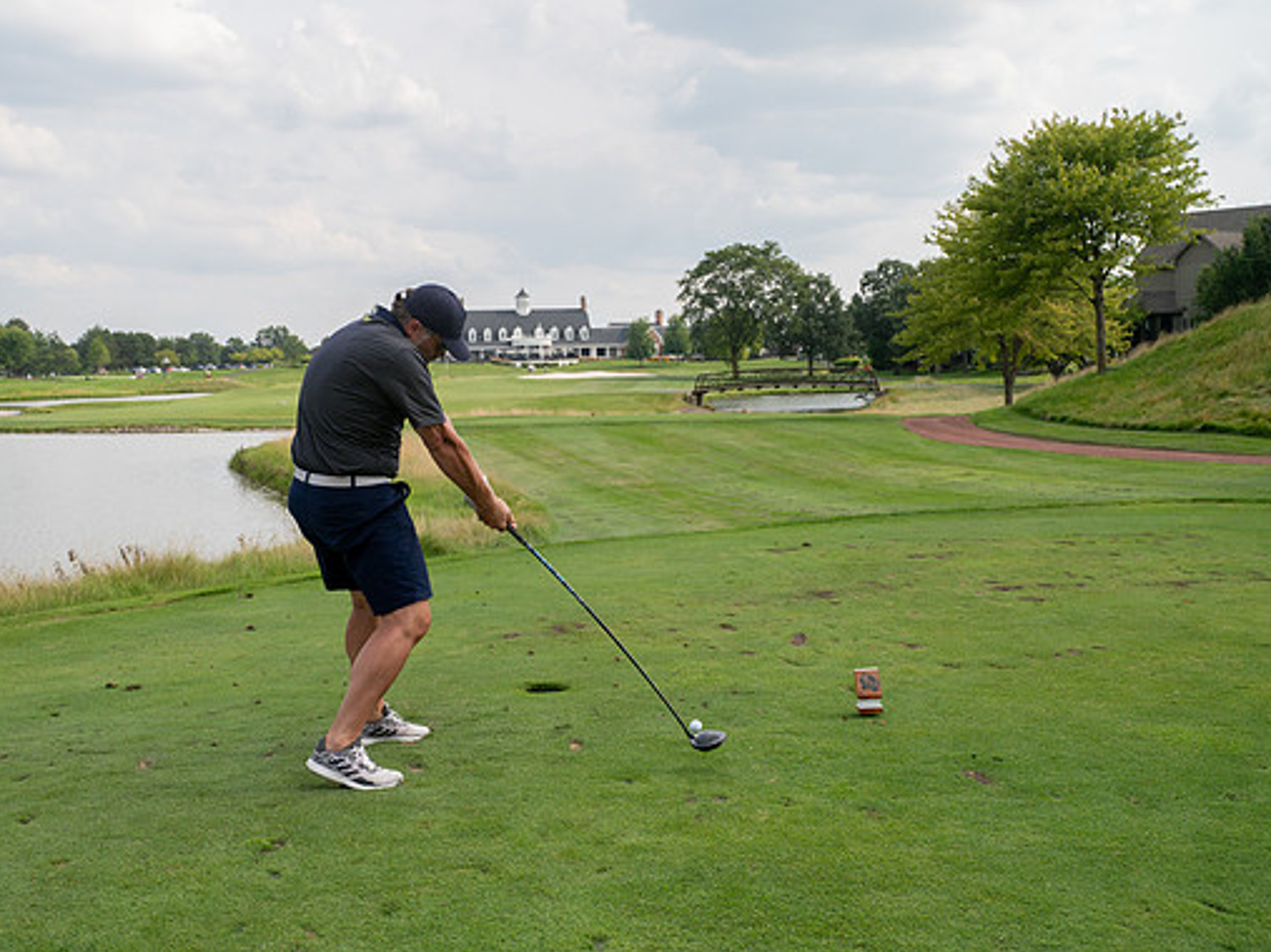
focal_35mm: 43
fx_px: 1578
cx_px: 579
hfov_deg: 43.8
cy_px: 472
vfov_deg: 33.6
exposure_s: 1/1000
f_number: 6.3
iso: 250
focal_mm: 39
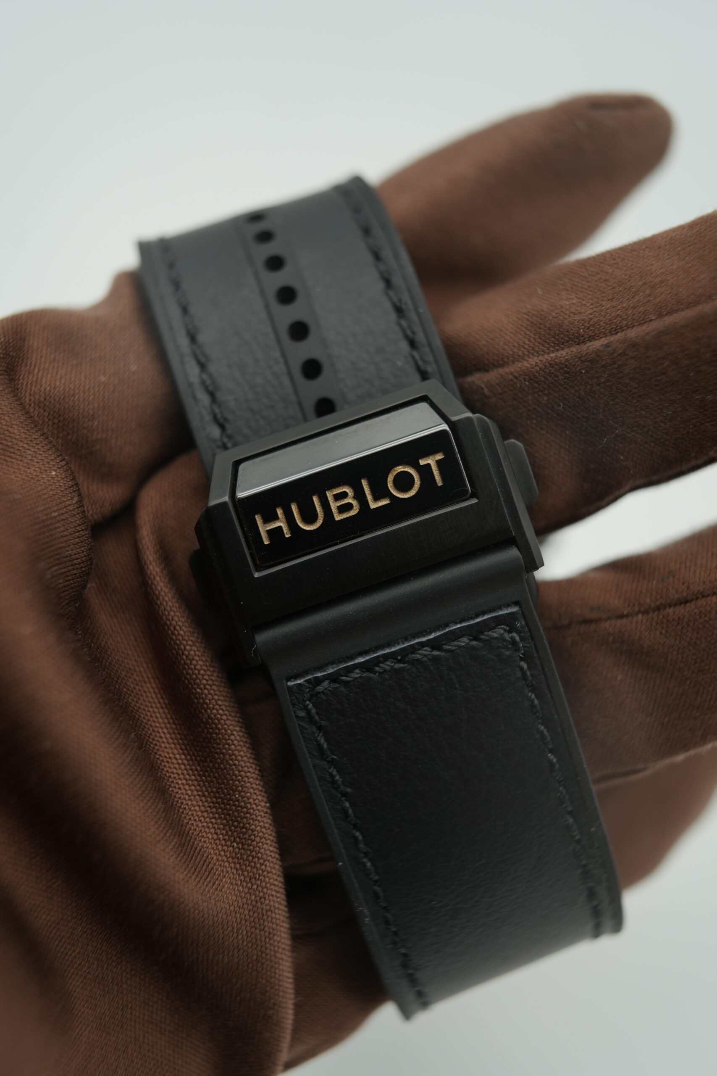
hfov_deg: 37.9
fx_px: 1045
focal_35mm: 35
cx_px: 358
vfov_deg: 54.4
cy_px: 538
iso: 400
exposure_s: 1/250
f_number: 5
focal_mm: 35
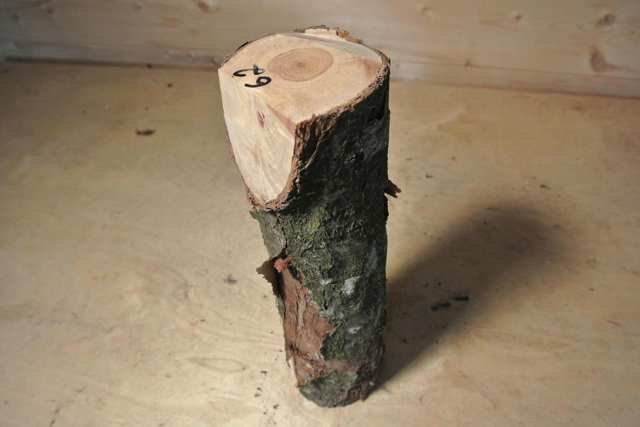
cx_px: 328
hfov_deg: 60.3
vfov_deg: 42.3
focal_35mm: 31
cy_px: 218
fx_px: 551
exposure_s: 1/60
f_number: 3.5
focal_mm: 11.4
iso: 450
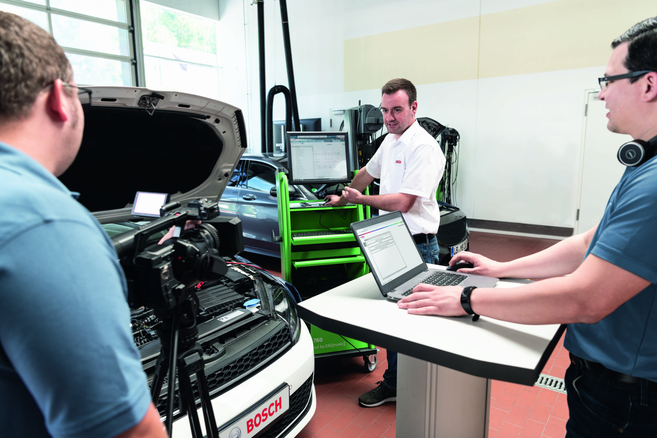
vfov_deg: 53.1
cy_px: 219
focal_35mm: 24
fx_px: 438
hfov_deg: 73.7
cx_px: 328
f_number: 3.5
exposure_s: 1/125
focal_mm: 24
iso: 400
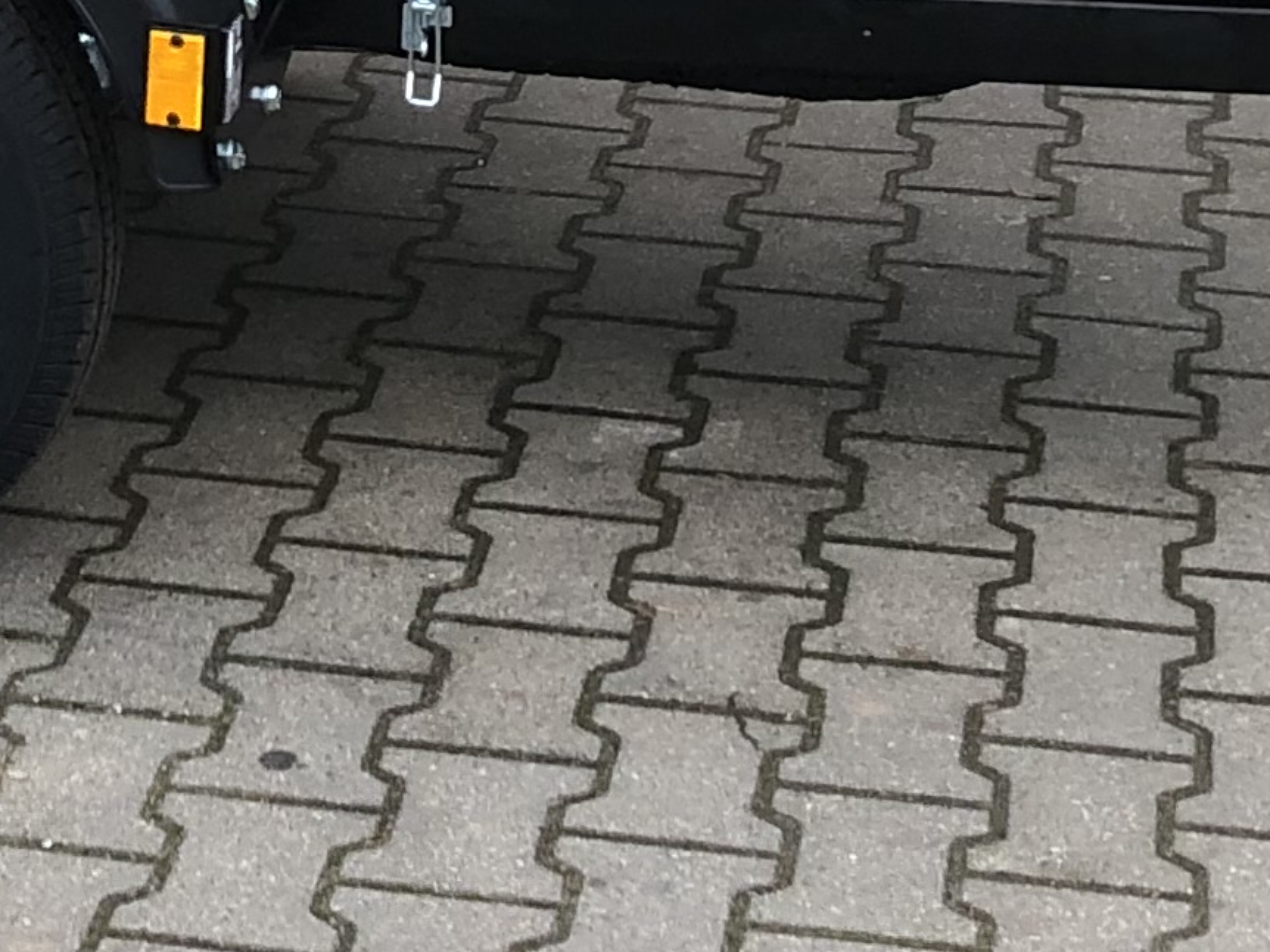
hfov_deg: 15.0
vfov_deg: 10.3
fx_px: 4805
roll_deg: -0.1
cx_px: 267
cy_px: -1018
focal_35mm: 131
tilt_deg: -6.8
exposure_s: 1/30
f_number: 1.8
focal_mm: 3.99
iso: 32
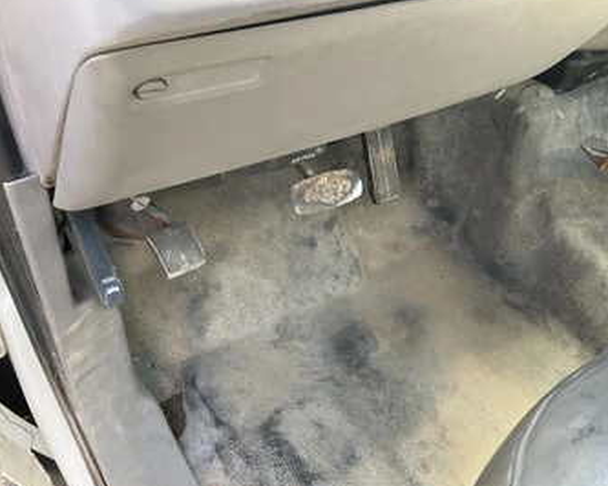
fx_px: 611
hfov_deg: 52.8
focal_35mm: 34
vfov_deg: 43.3
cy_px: 261
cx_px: 332
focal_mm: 3
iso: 64
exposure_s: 1/122
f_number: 1.8
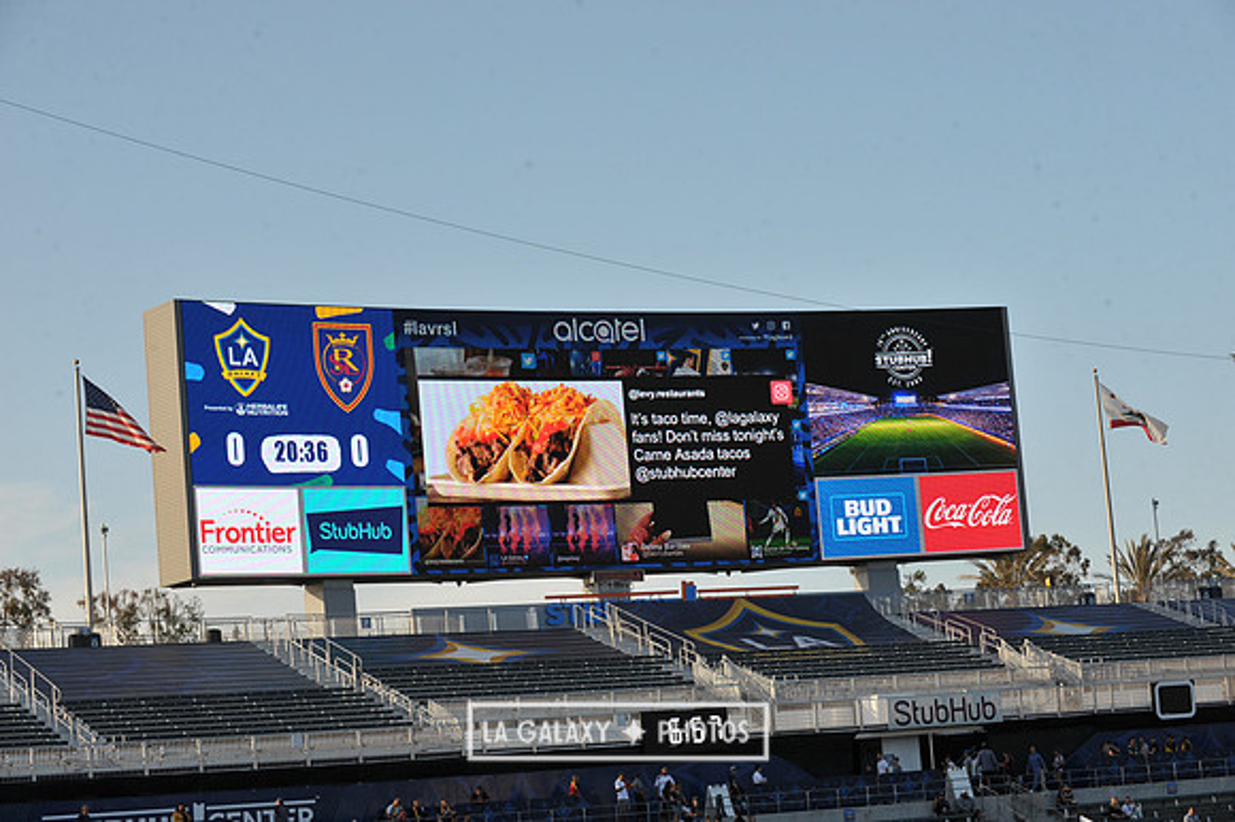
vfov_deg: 14.4
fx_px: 3257
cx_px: 618
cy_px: 411
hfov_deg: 21.5
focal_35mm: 95
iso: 400
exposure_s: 1/500
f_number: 11
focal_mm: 95
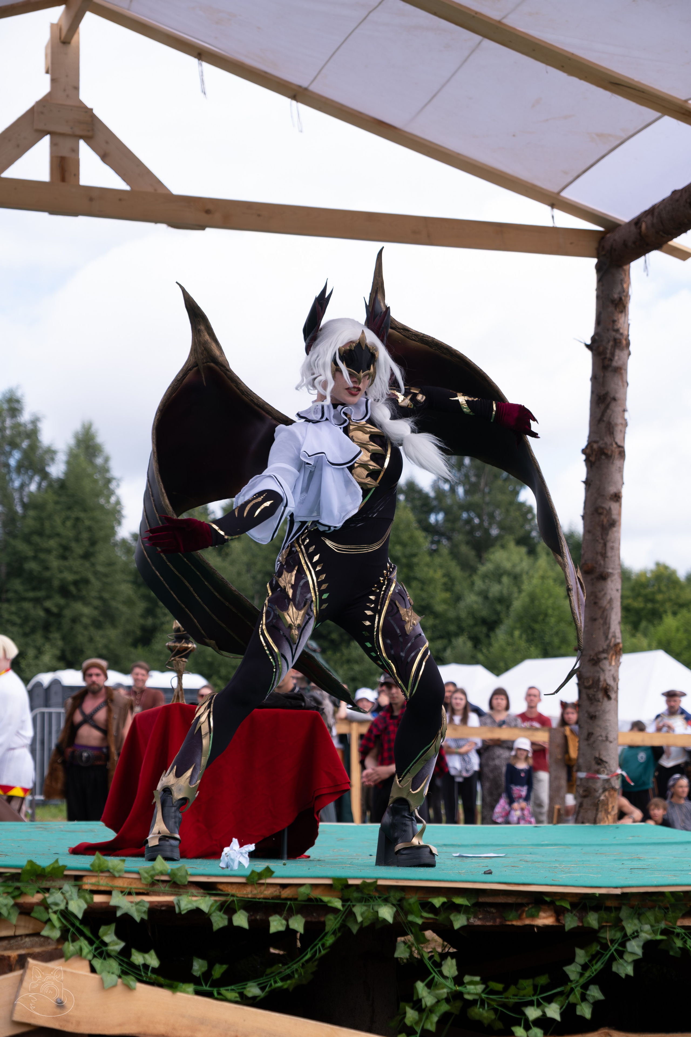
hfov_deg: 20.0
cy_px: 518
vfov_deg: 29.7
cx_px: 346
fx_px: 1958
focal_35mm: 68
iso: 200
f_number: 3.2
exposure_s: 1/1250
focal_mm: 45.5
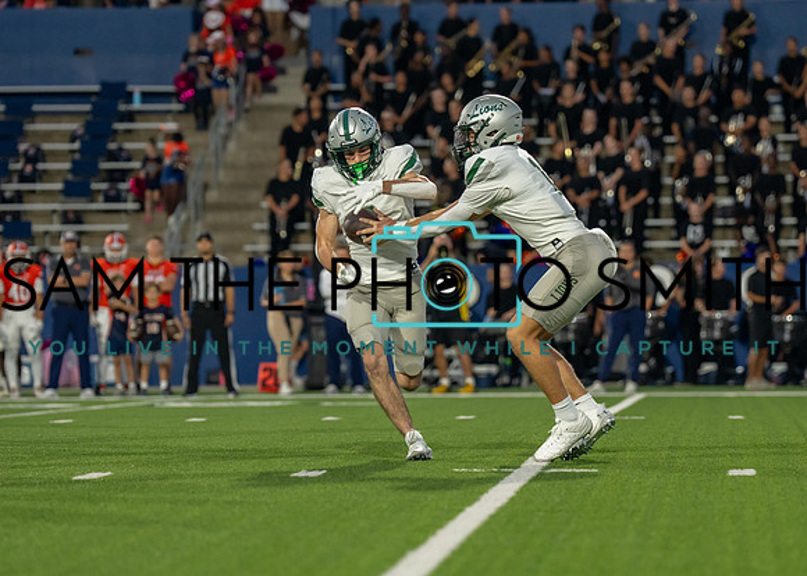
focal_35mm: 227
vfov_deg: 6.3
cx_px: 410
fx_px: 5205
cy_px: 274
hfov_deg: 8.9
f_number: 2.8
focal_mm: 155
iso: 2000
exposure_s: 1/1600
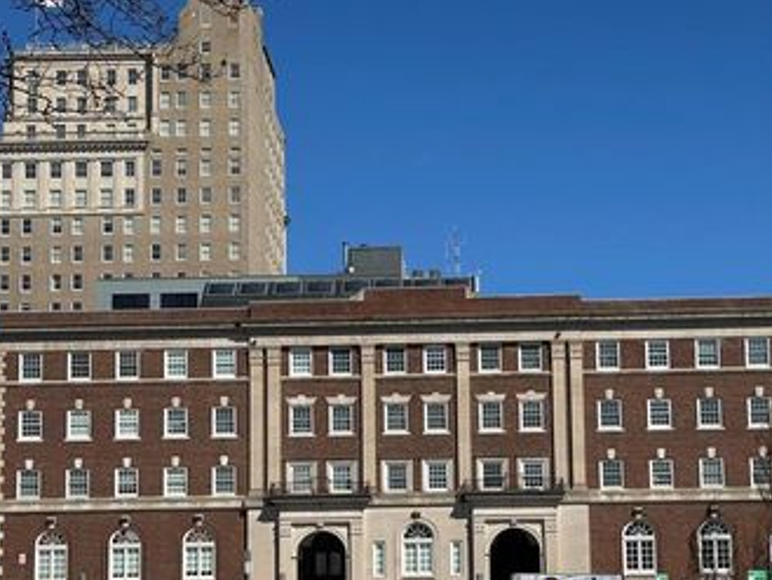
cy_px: 400
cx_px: 408
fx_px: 1629
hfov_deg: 26.7
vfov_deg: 20.1
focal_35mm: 73
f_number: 1.78
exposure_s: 1/5882
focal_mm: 6.86
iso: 64
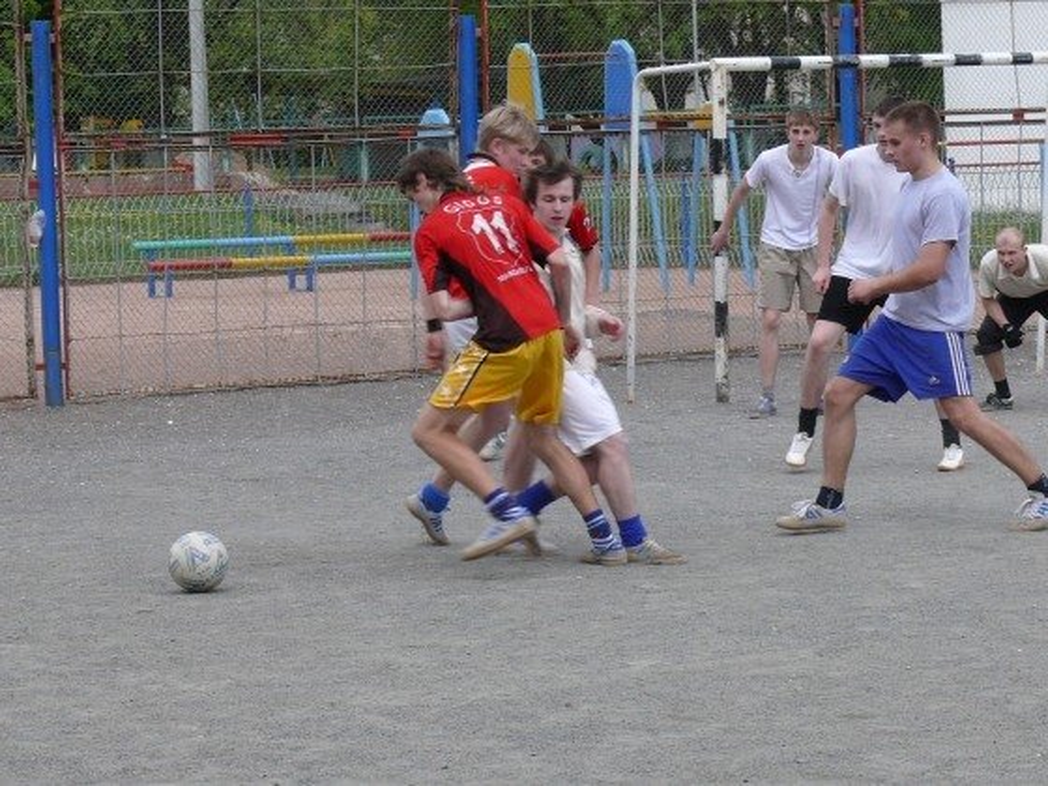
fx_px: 4057
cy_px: 393
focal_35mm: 134
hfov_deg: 14.7
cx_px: 524
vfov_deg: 11.1
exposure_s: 1/250
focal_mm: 19.8
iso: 100
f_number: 5.6
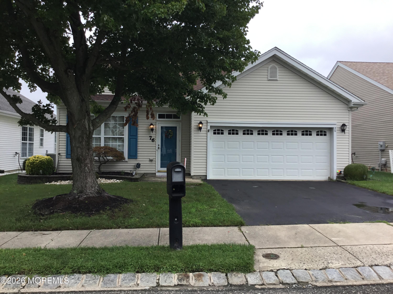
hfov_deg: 58.4
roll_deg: -0.1
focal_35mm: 31
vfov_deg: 45.4
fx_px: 352
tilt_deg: +2.8
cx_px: 196
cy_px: 147
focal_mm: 3.3
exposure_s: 1/840
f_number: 2.4
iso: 25
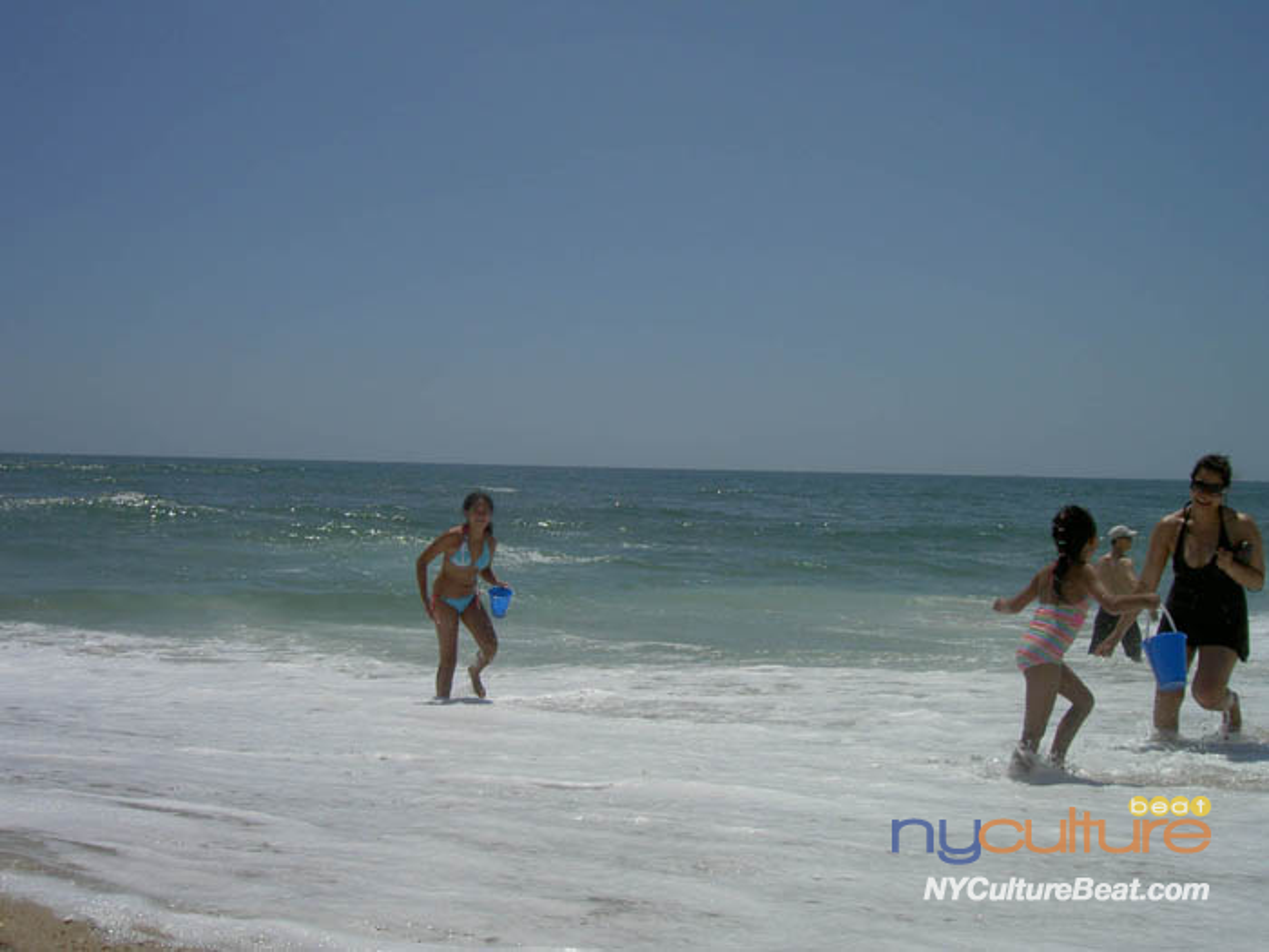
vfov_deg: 36.8
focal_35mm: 39
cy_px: 476
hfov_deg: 47.9
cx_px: 634
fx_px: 1430
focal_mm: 8
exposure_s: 1/2000
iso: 100
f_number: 4.7
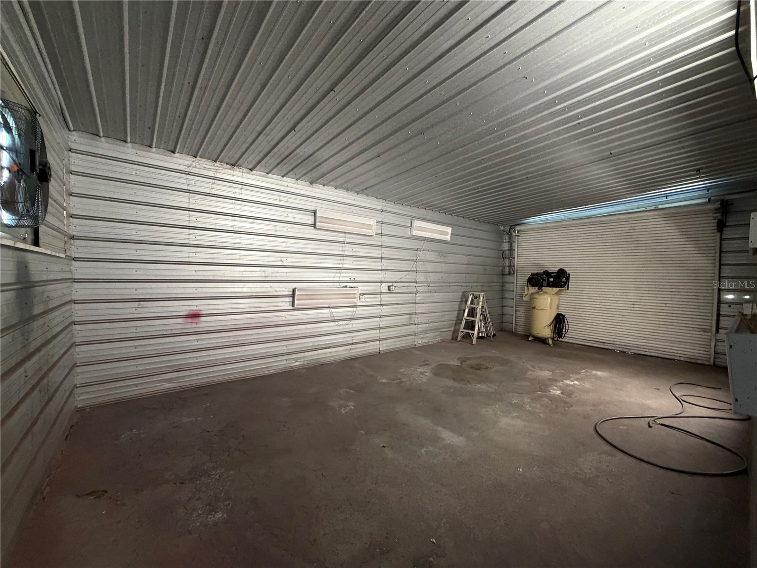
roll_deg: -1.3
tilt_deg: -1.2
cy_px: 284
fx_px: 306
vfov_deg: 85.7
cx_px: 378
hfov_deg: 102.1
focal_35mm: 14
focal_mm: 2.22
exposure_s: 1/50
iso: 400
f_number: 2.2
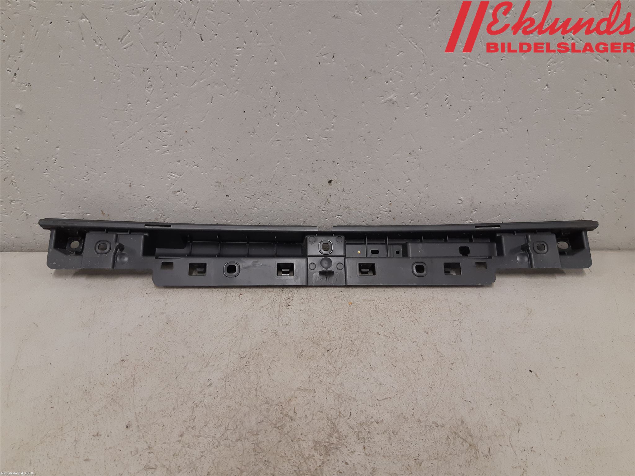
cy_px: 238
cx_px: 318
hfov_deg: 67.3
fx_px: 477
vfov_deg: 53.1
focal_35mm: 26
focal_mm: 3.93
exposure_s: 1/50
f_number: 1.7
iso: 125
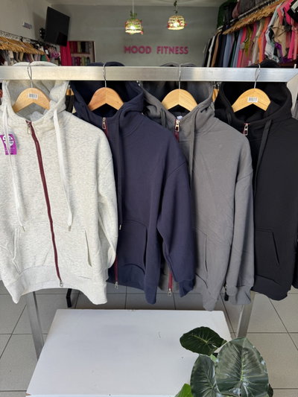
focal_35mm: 24
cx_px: 149
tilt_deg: -23.8
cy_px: 198
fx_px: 275
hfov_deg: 56.8
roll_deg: -0.6
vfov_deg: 71.6
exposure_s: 1/121
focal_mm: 6.76
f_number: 1.78
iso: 64
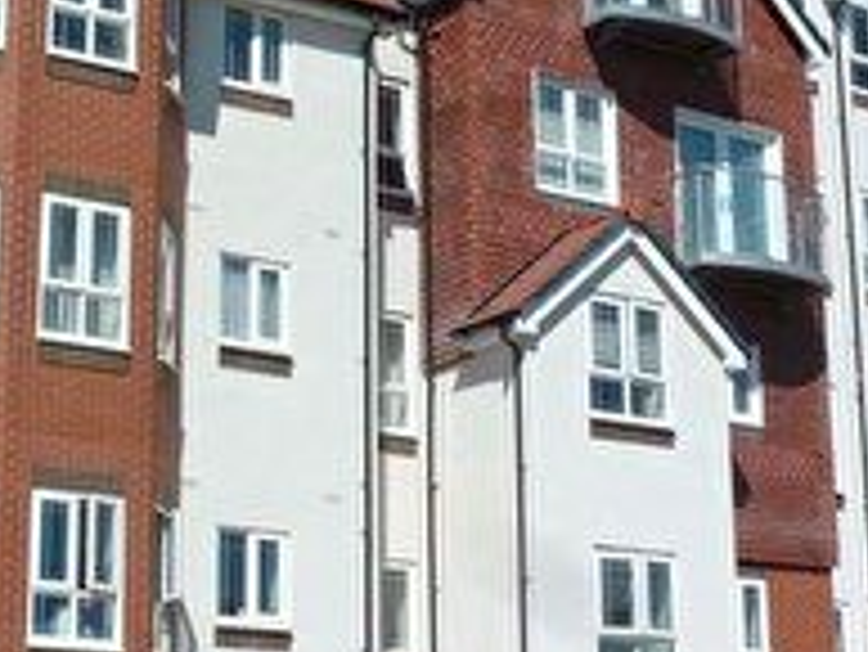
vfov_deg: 17.0
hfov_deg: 22.5
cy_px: 304
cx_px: 396
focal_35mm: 87
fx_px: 2183
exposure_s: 1/500
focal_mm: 4.3
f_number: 5.6
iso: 100
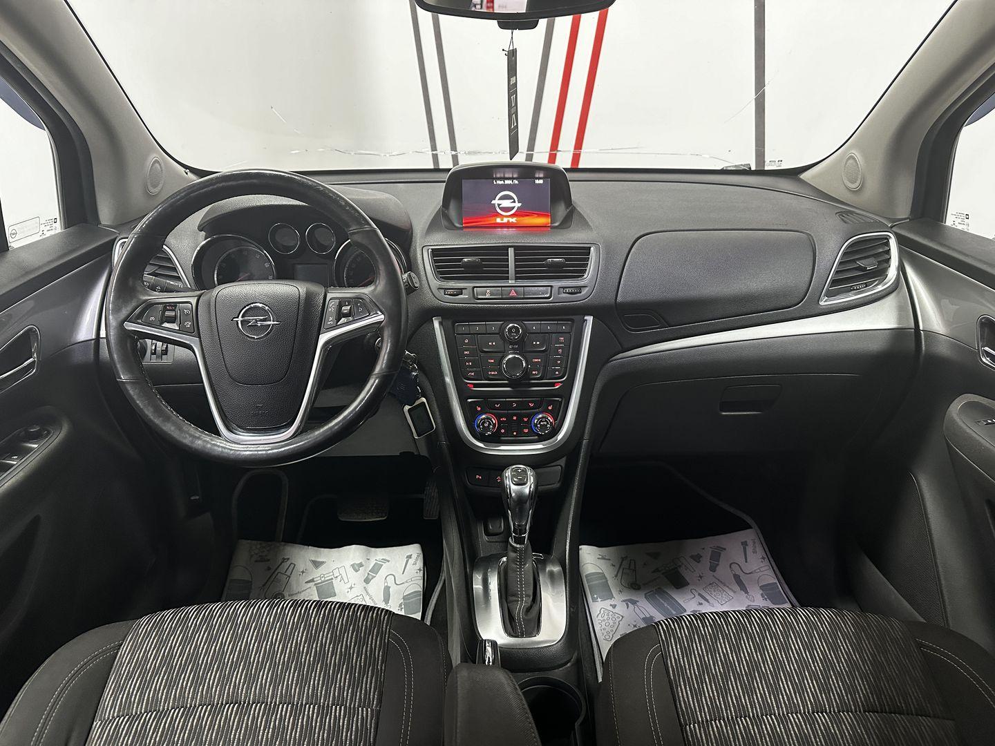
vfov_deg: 56.8
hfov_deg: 71.6
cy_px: 373
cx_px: 498
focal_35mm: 24
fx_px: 690
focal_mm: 6.86
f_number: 1.78
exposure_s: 1/50
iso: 400
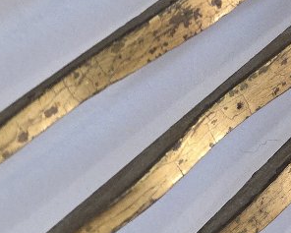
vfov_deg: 16.7
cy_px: 29
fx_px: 784
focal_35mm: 91
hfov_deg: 19.2
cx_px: 395
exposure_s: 1/100
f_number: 1.7
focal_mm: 6.3
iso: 250
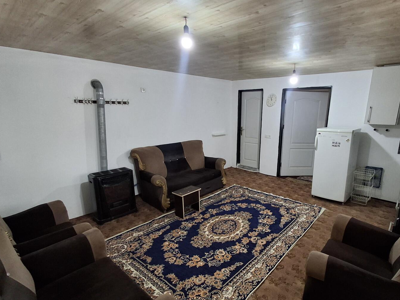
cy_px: 157
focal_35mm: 19
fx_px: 220
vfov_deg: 68.7
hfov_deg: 84.3
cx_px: 224
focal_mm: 1.64
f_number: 2.2
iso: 160
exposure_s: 1/50
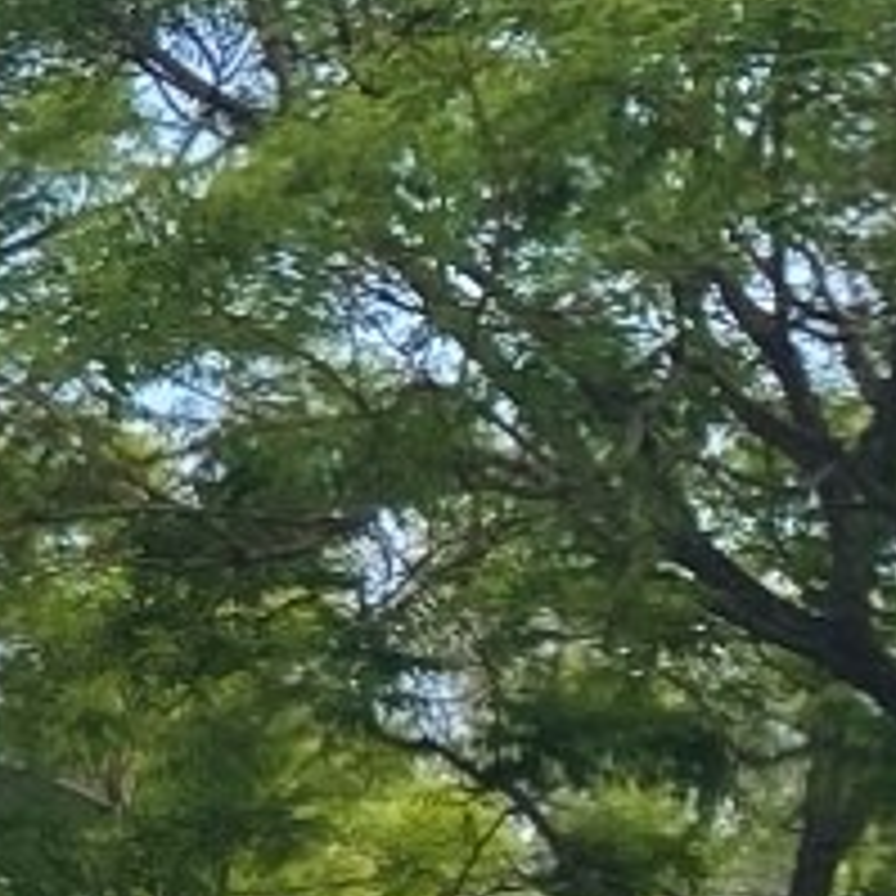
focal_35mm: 236
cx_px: -2733
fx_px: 6911
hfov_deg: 6.1
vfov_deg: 7.4
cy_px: 27
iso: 32
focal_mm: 4.25
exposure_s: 1/390
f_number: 1.8
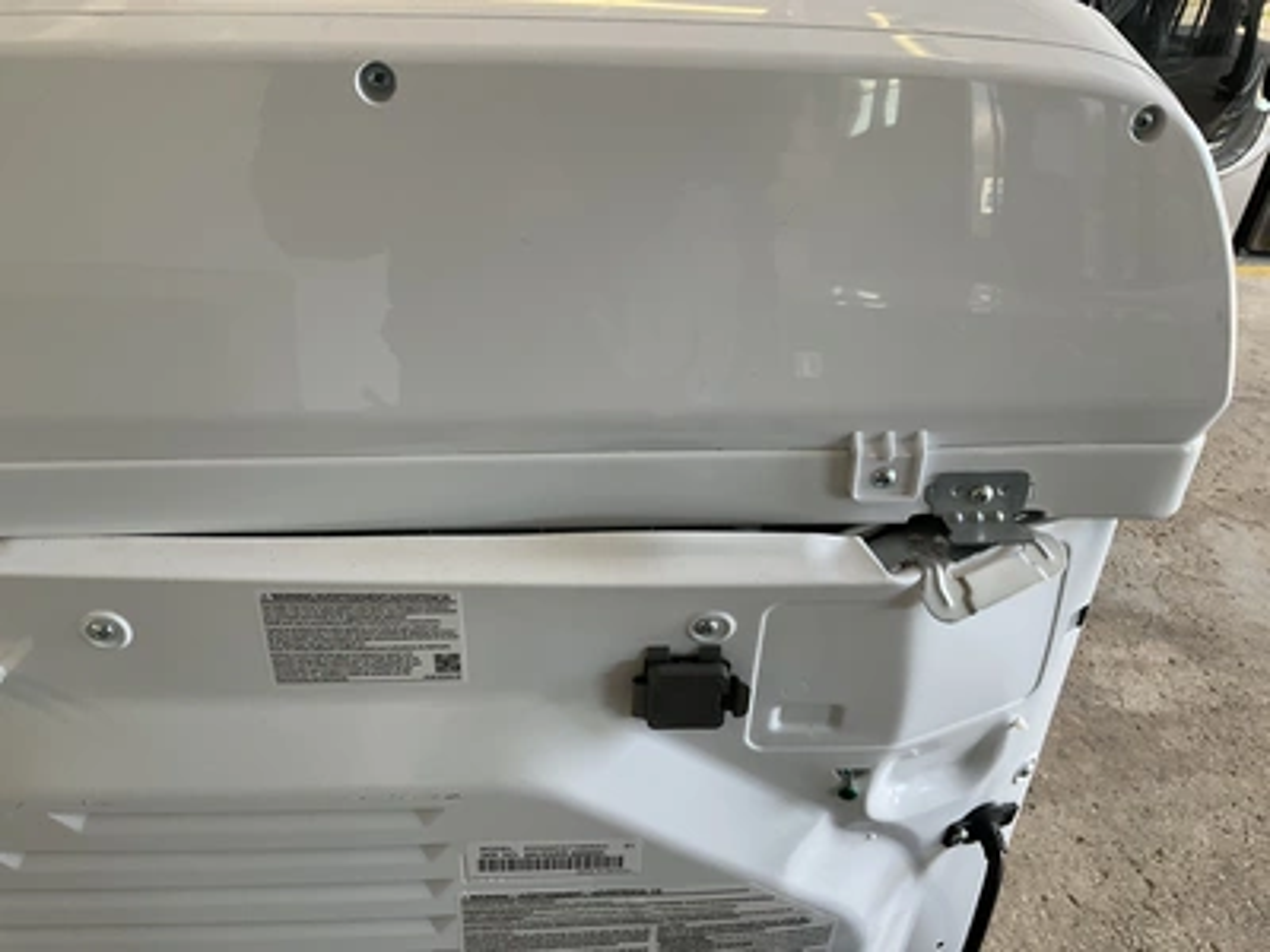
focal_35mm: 29
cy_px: 476
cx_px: 635
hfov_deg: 61.7
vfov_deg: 48.2
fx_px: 1064
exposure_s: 1/60
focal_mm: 3
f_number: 1.8
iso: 40
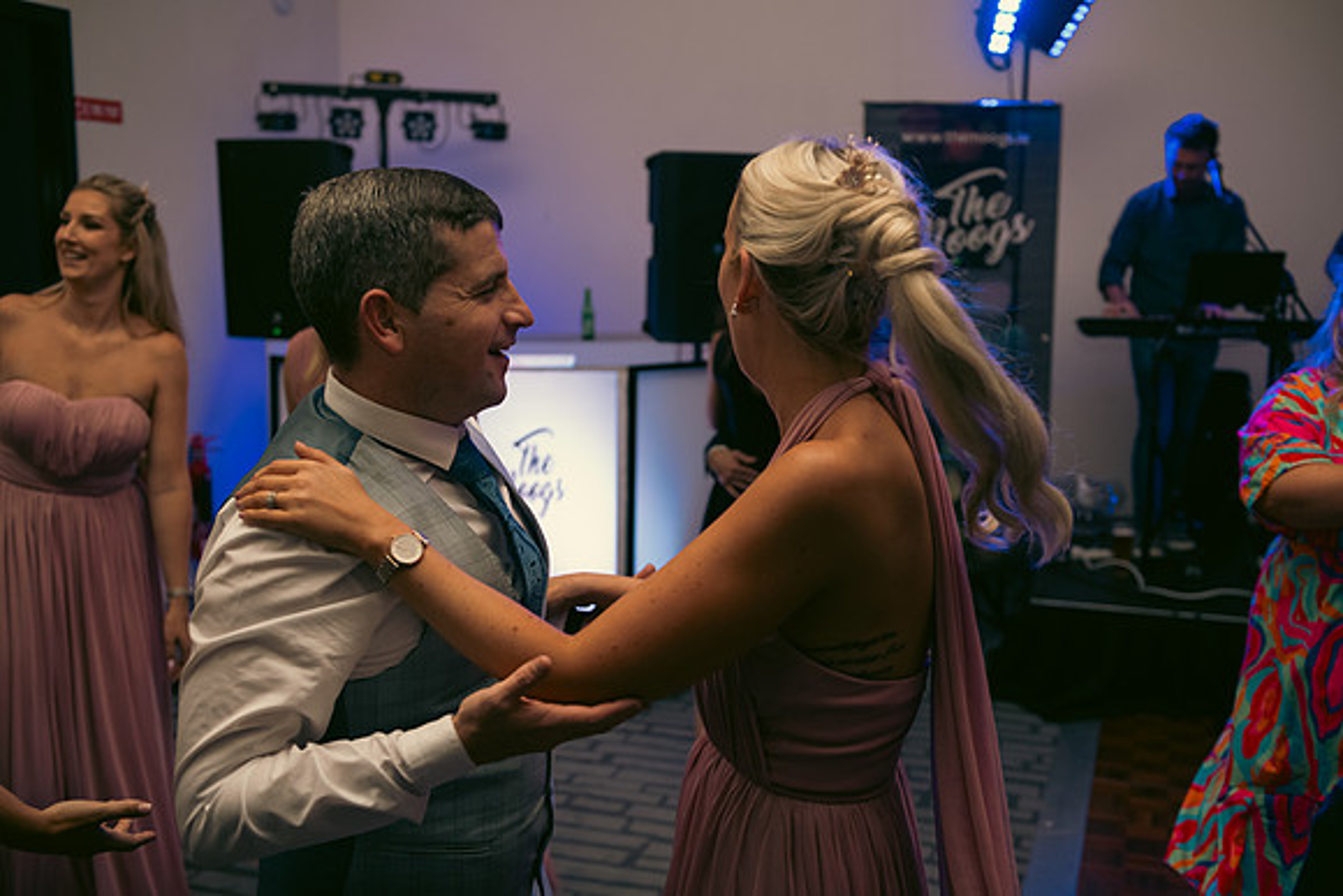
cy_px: 448
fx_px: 1418
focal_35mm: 38
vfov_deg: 35.1
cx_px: 672
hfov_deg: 50.7
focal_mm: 38
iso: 800
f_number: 3.5
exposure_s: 1/160
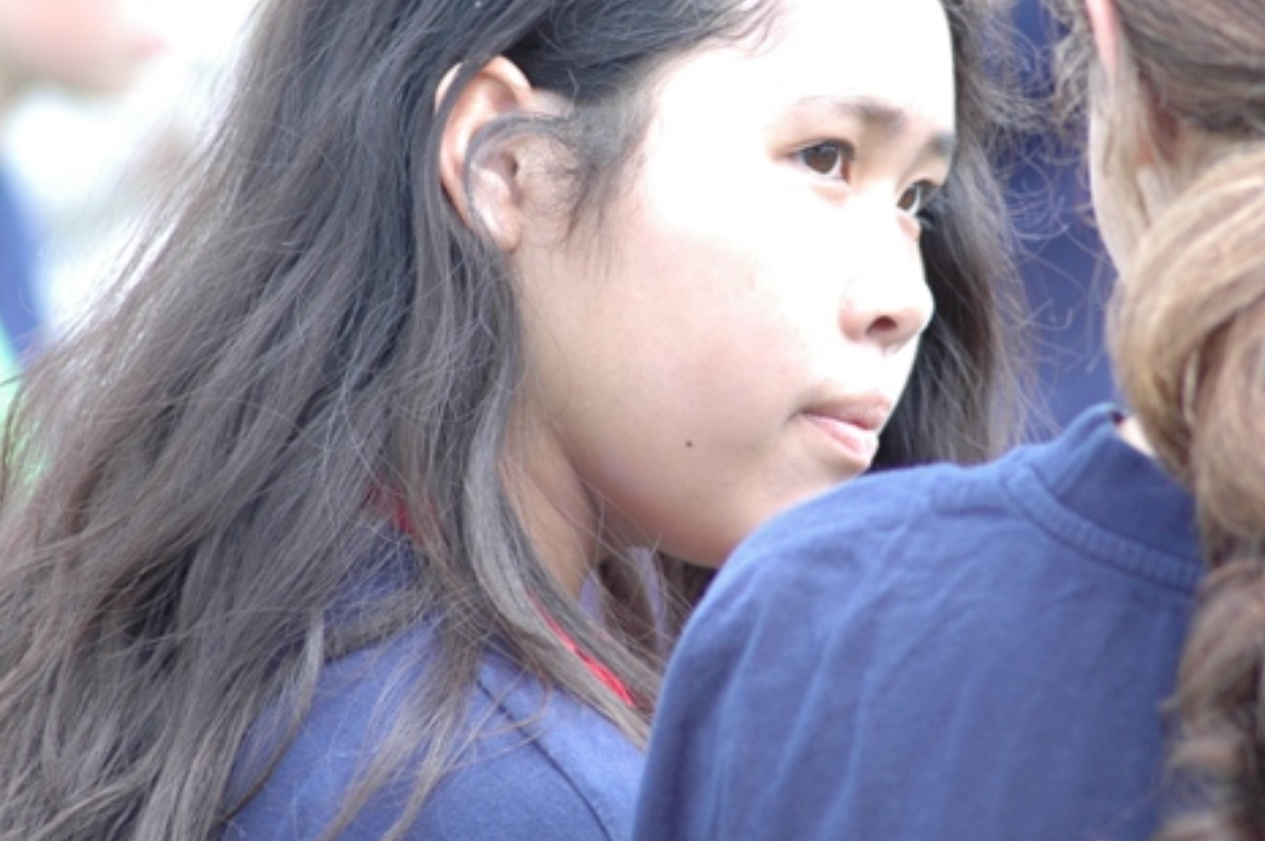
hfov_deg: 5.0
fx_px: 14497
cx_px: 764
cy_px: 267
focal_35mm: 413
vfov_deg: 3.3
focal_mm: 200
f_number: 5.6
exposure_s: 1/200
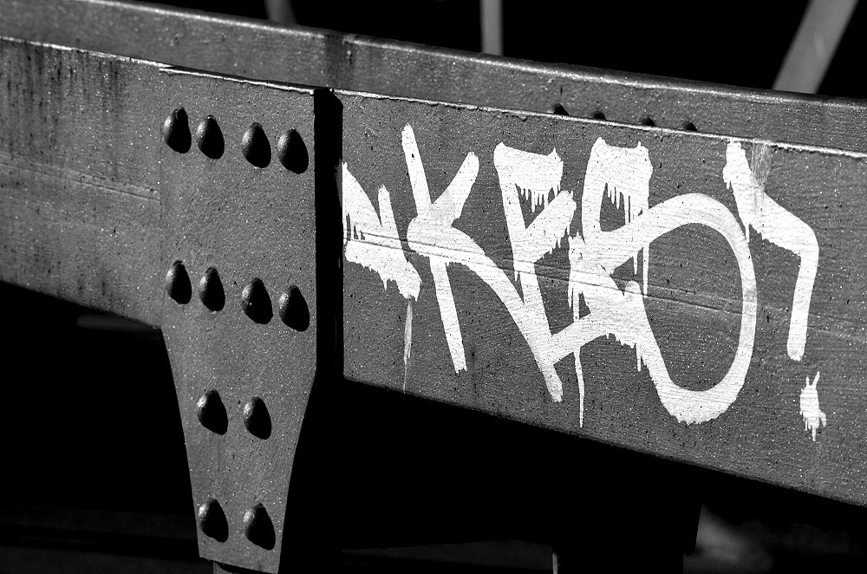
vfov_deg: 7.6
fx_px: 4325
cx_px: 434
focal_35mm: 180
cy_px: 287
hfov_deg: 11.4
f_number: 11
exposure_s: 1/350
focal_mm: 120
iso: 100
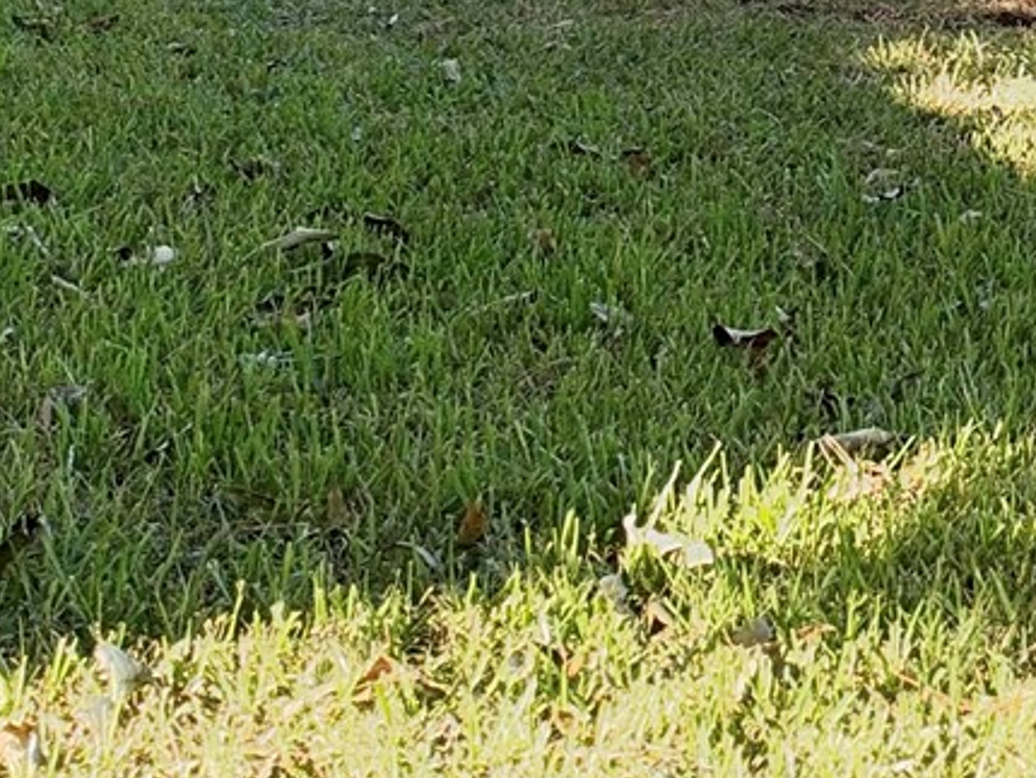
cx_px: 1238
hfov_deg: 13.9
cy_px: -694
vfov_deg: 10.1
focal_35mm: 138
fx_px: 4132
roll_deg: -2.0
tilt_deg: +4.2
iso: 64
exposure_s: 1/1513
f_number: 1.8
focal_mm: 6.93
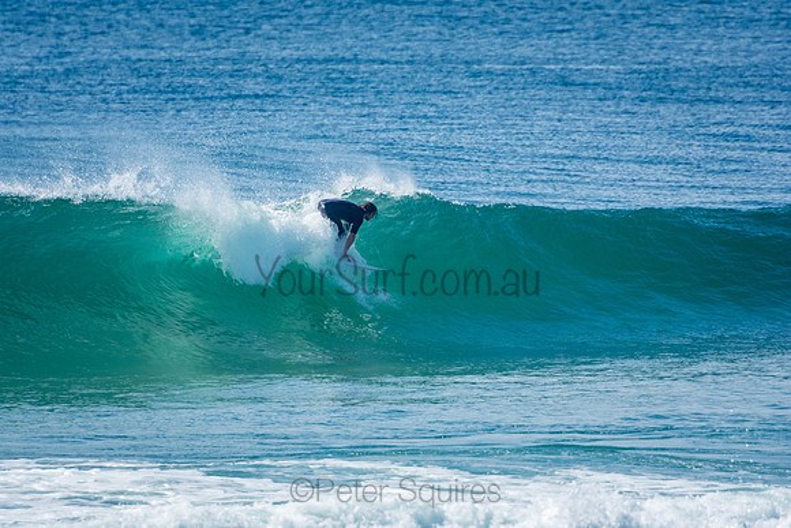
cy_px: 264
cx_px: 396
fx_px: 13186
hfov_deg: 3.4
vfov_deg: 2.3
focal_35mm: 600
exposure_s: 1/1250
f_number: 5.6
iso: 280
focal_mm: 400
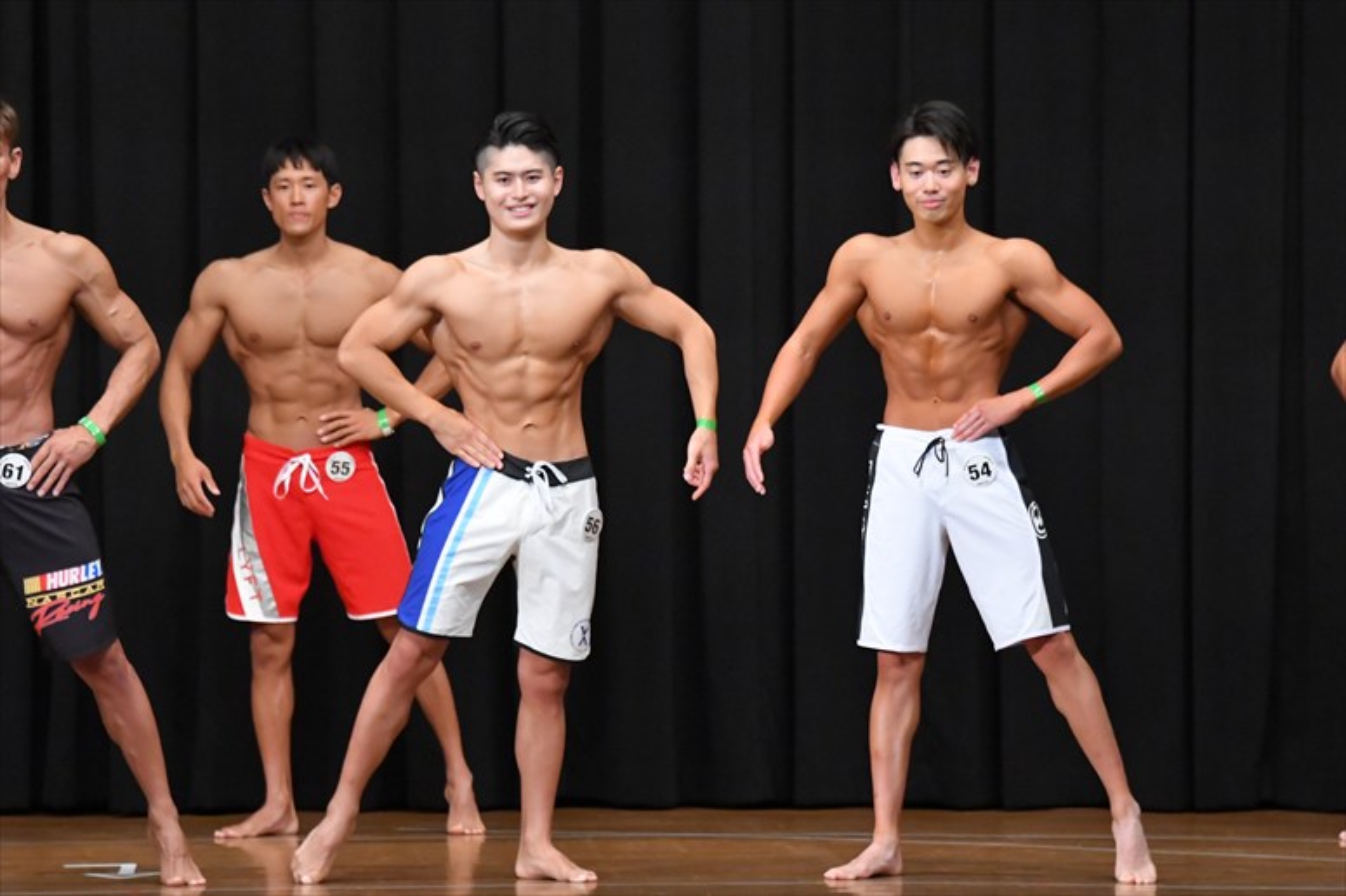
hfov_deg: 9.2
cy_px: 448
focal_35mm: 225
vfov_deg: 6.1
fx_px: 8409
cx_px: 673
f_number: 5.6
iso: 8000
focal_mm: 150
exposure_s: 1/400
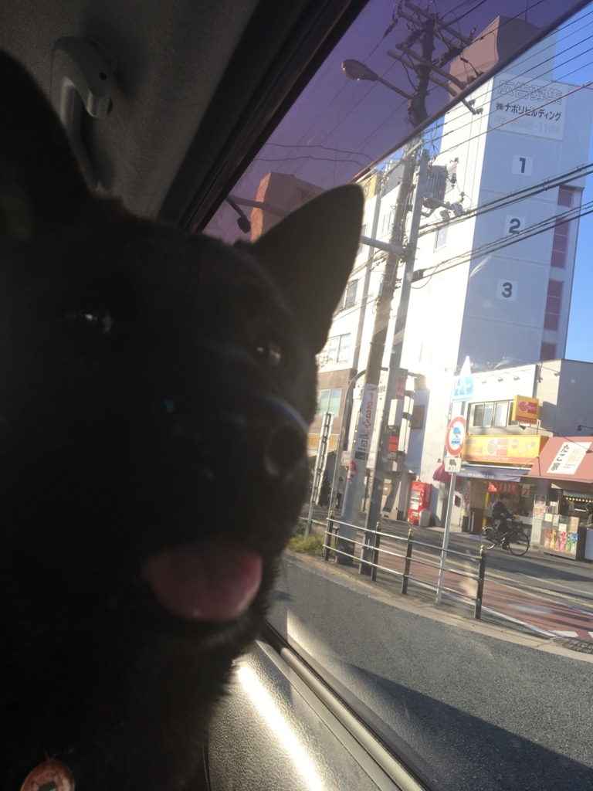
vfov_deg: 61.7
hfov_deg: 48.2
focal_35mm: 29
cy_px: 396
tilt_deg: +7.8
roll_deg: -8.1
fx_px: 662
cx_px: 296
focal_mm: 4.15
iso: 25
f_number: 2.2
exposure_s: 1/120
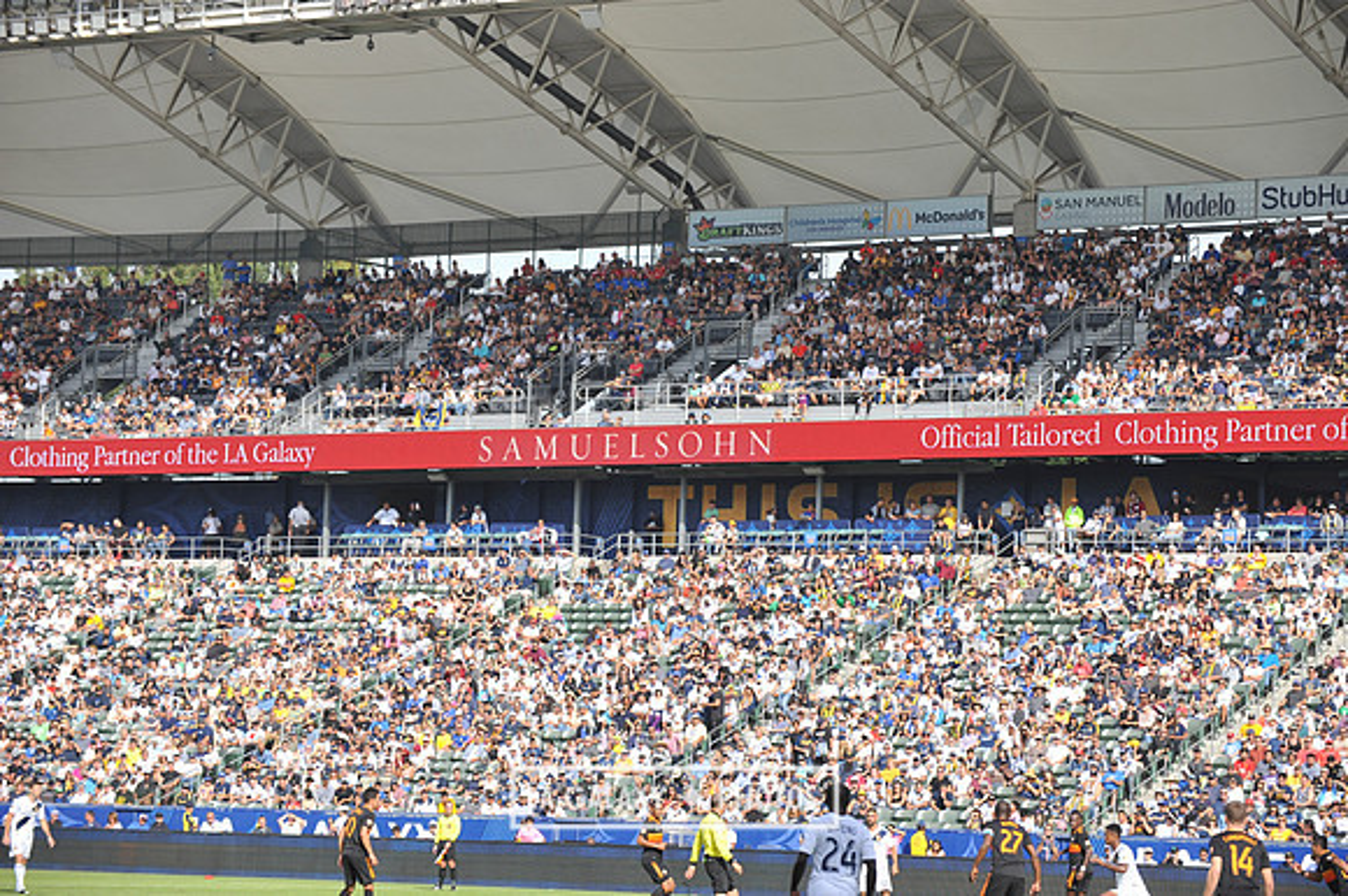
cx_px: 674
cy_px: 448
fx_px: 4341
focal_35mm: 116
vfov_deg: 11.8
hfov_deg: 17.7
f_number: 5.6
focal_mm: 116
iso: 500
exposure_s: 1/1250
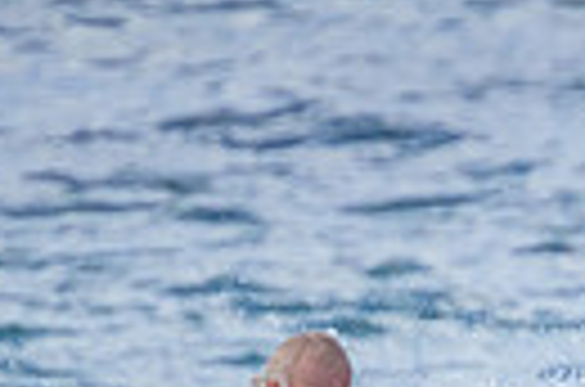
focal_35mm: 3580
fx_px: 58033
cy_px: 848
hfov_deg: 0.6
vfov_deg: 0.4
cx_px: 590
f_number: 11
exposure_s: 1/1000
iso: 4500
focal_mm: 800
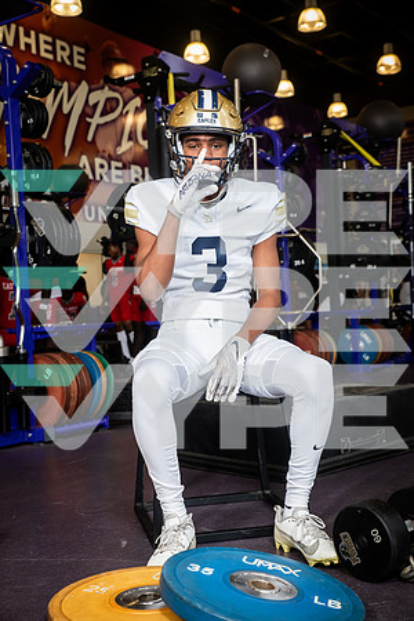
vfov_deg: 41.1
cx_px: 207
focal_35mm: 48
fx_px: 828
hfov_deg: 28.1
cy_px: 310
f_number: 5.6
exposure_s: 1/250
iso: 500
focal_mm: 48
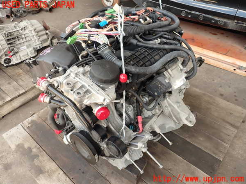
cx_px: 123
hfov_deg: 69.4
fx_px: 178
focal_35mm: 25
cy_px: 92
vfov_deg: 54.9
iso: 100
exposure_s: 1/80
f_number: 2.8
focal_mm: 4.5
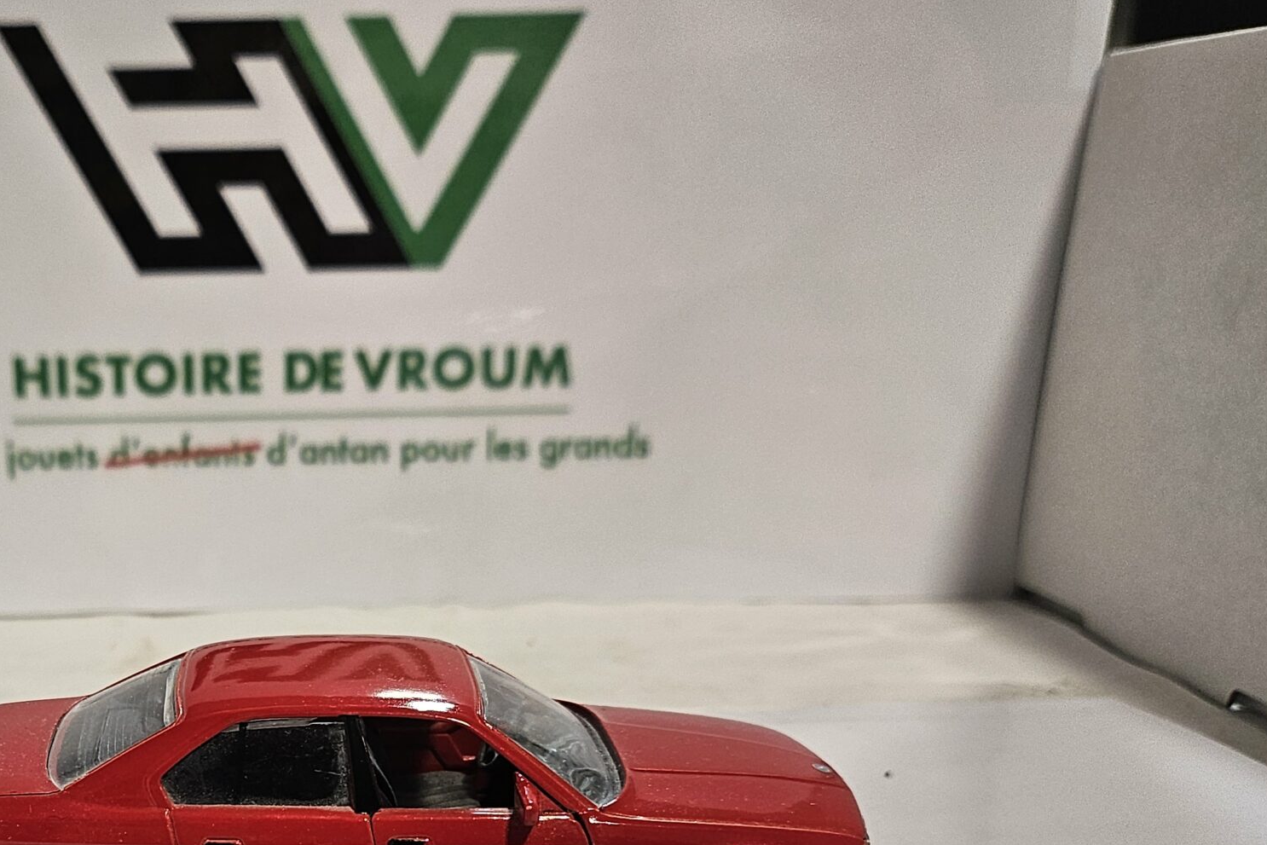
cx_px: 229
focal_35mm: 43
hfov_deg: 43.0
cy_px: 798
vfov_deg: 29.6
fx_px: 1513
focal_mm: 5
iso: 100
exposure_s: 1/100
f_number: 1.8
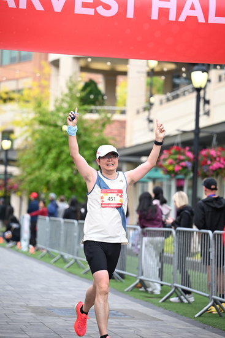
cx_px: 112
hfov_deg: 11.9
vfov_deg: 17.8
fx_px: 1077
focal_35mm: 115
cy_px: 169
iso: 1000
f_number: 2.8
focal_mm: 115
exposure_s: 1/1600
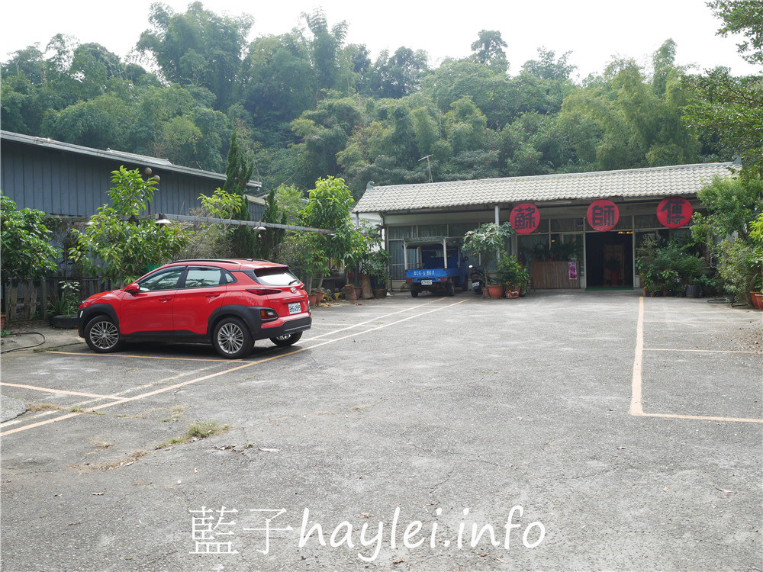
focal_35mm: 30
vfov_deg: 46.8
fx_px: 661
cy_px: 286
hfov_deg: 60.0
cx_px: 382
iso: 200
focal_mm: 15
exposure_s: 1/640
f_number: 4.5
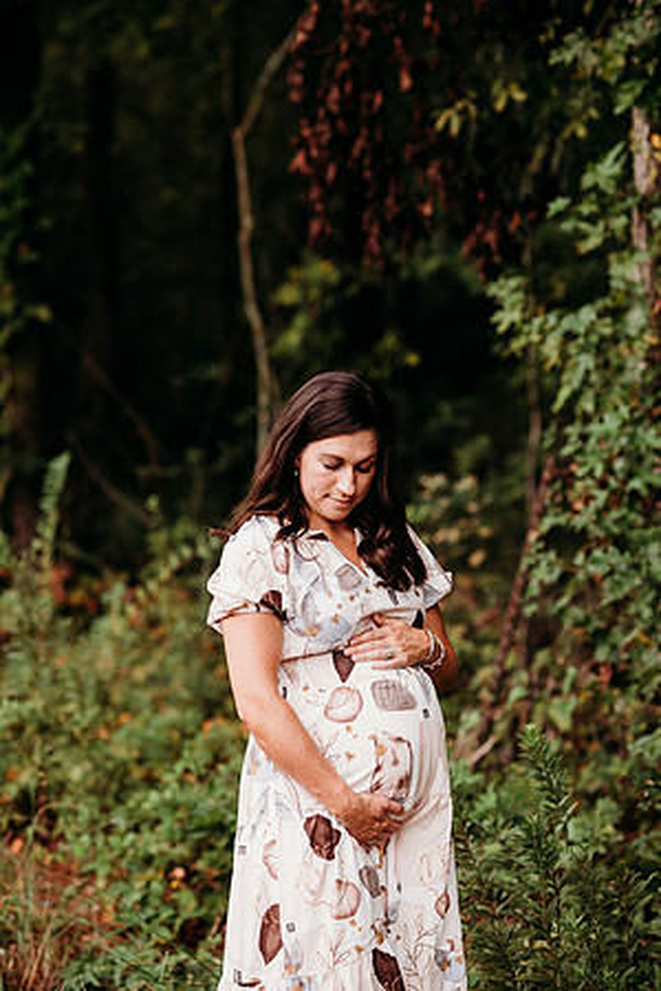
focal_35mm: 85
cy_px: 496
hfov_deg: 16.1
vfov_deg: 23.9
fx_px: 2341
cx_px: 330
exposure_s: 1/200
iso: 320
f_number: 2.5
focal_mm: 85
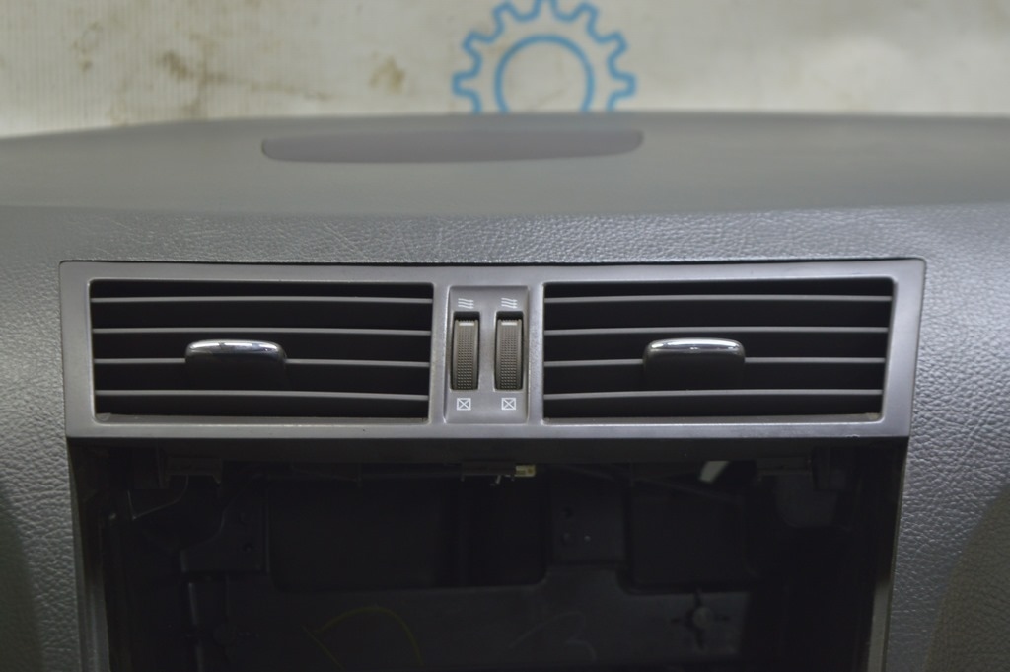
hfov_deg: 28.1
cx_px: 505
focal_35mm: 72
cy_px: 336
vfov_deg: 18.9
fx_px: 2018
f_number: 5.6
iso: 400
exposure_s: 1/20
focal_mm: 48
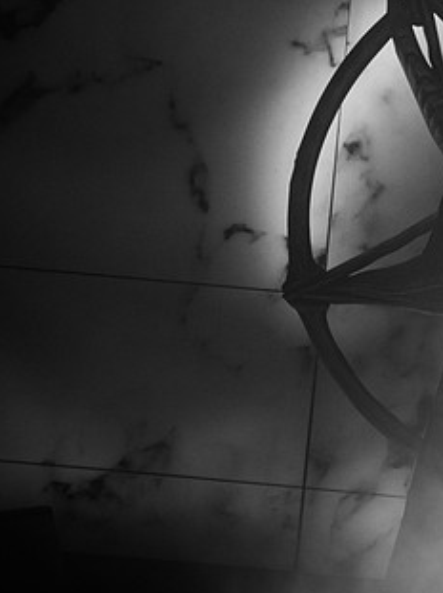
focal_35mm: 421
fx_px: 7194
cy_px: 180
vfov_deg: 4.7
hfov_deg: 3.5
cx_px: 548
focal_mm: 200
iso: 2000
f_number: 3.2
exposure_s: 1/800
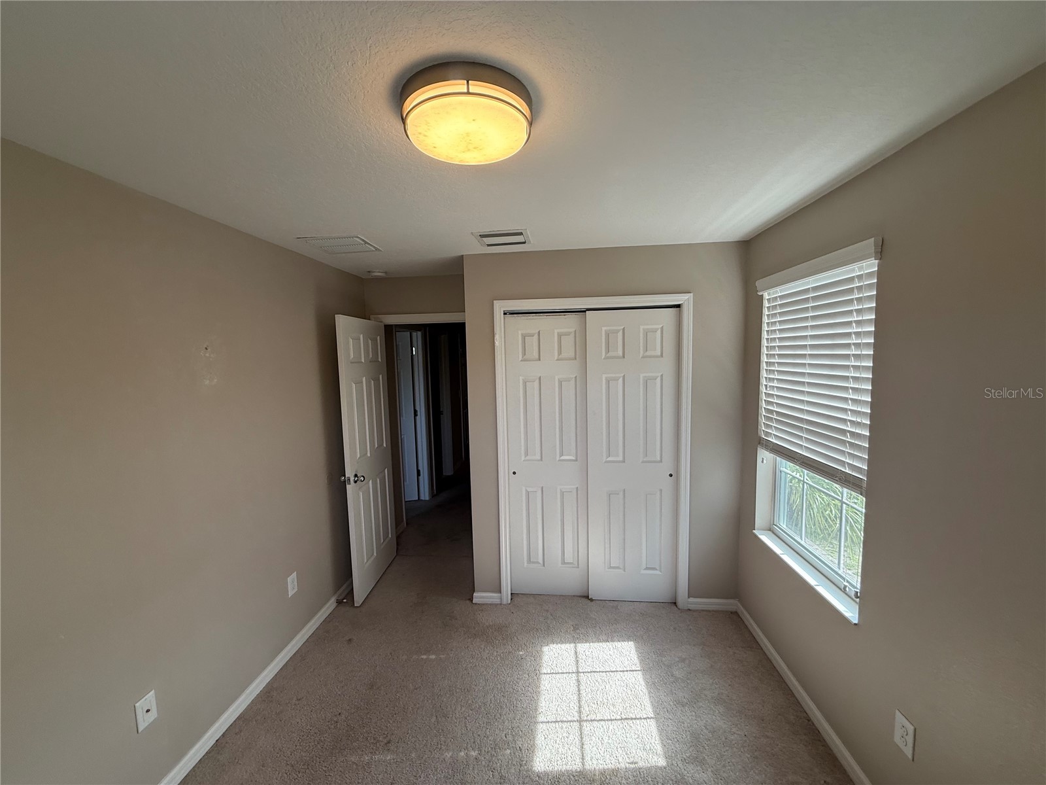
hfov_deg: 102.1
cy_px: 392
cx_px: 523
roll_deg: +0.7
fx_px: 423
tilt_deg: -1.2
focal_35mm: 14
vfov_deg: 85.7
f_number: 2.2
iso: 100
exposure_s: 1/120
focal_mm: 2.22
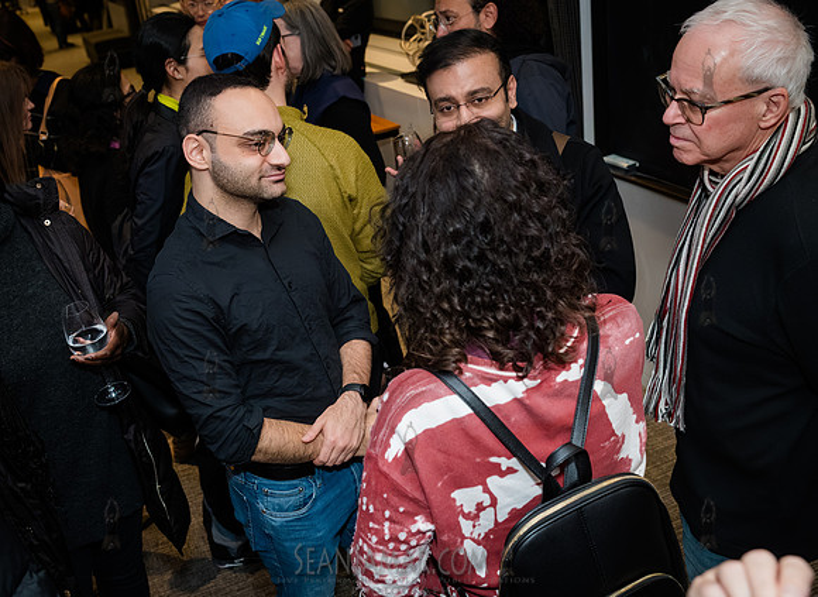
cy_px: 306
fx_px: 895
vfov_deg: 36.9
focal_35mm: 38
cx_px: 357
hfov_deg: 49.0
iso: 6400
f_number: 5
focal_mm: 35
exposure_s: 1/200
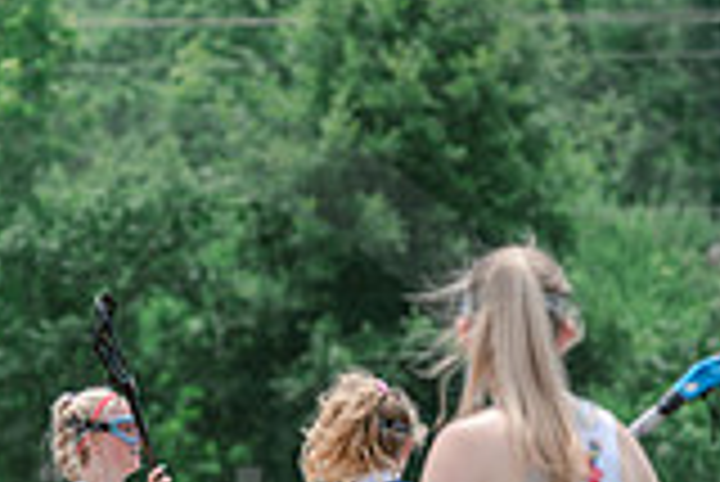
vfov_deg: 2.3
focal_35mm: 599
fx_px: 11991
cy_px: 561
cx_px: 122
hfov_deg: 3.4
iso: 250
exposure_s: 1/1600
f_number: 5
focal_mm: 165
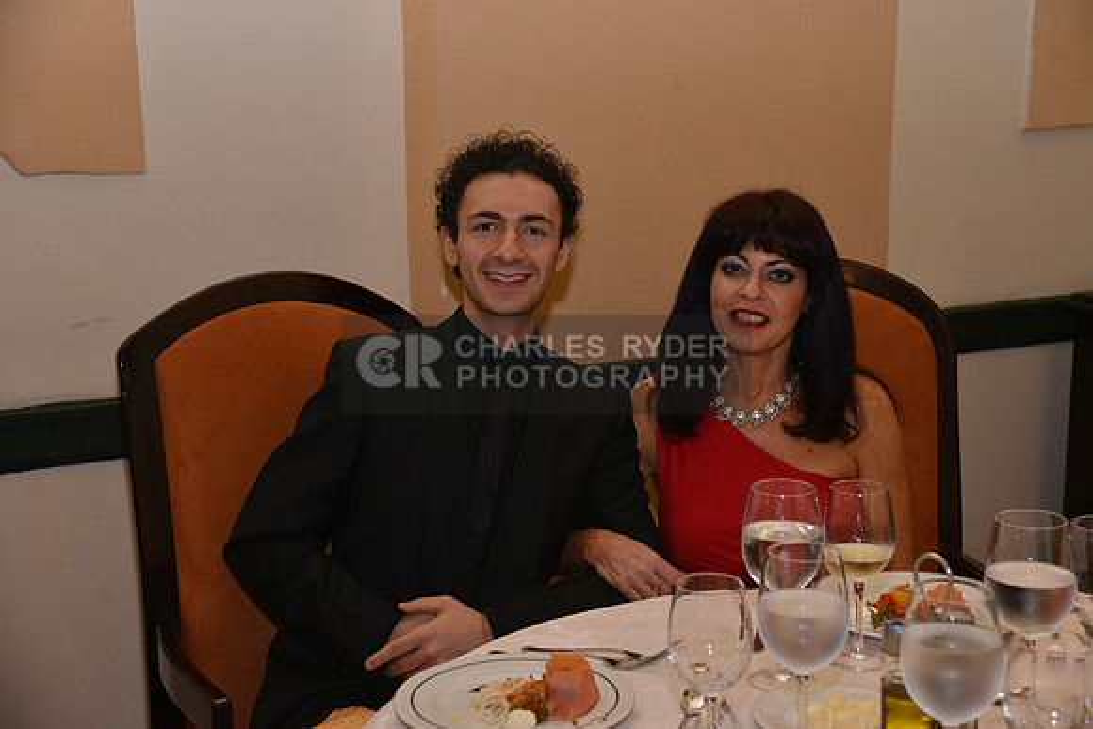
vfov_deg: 23.4
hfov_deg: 34.5
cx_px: 546
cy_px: 364
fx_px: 1761
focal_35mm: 58
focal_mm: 58
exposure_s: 1/250
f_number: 5
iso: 1000
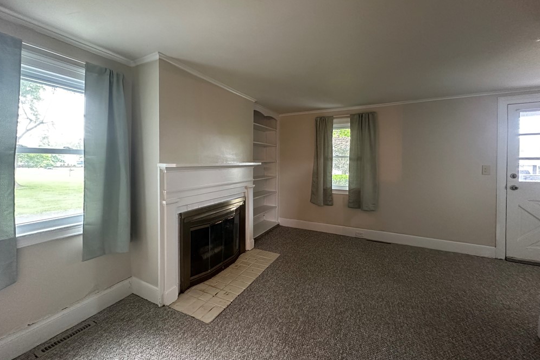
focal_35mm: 15
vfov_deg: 77.2
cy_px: 164
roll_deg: -0.8
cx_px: 265
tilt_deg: -0.8
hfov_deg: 100.4
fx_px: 225
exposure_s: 1/60
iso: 800
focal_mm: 2.22
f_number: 2.2
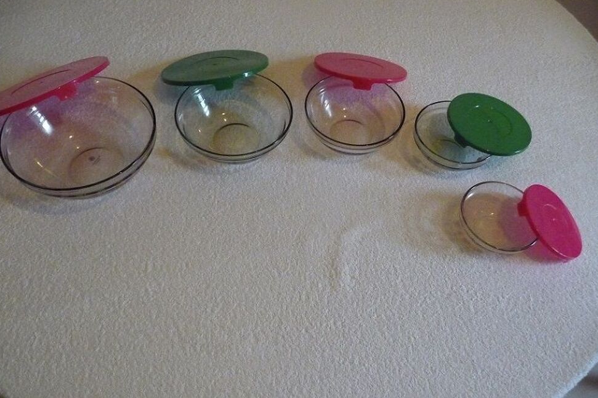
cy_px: 216
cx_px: 293
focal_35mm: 30
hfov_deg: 61.9
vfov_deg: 43.6
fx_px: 498
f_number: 3.3
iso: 800
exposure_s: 1/60
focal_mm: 4.7
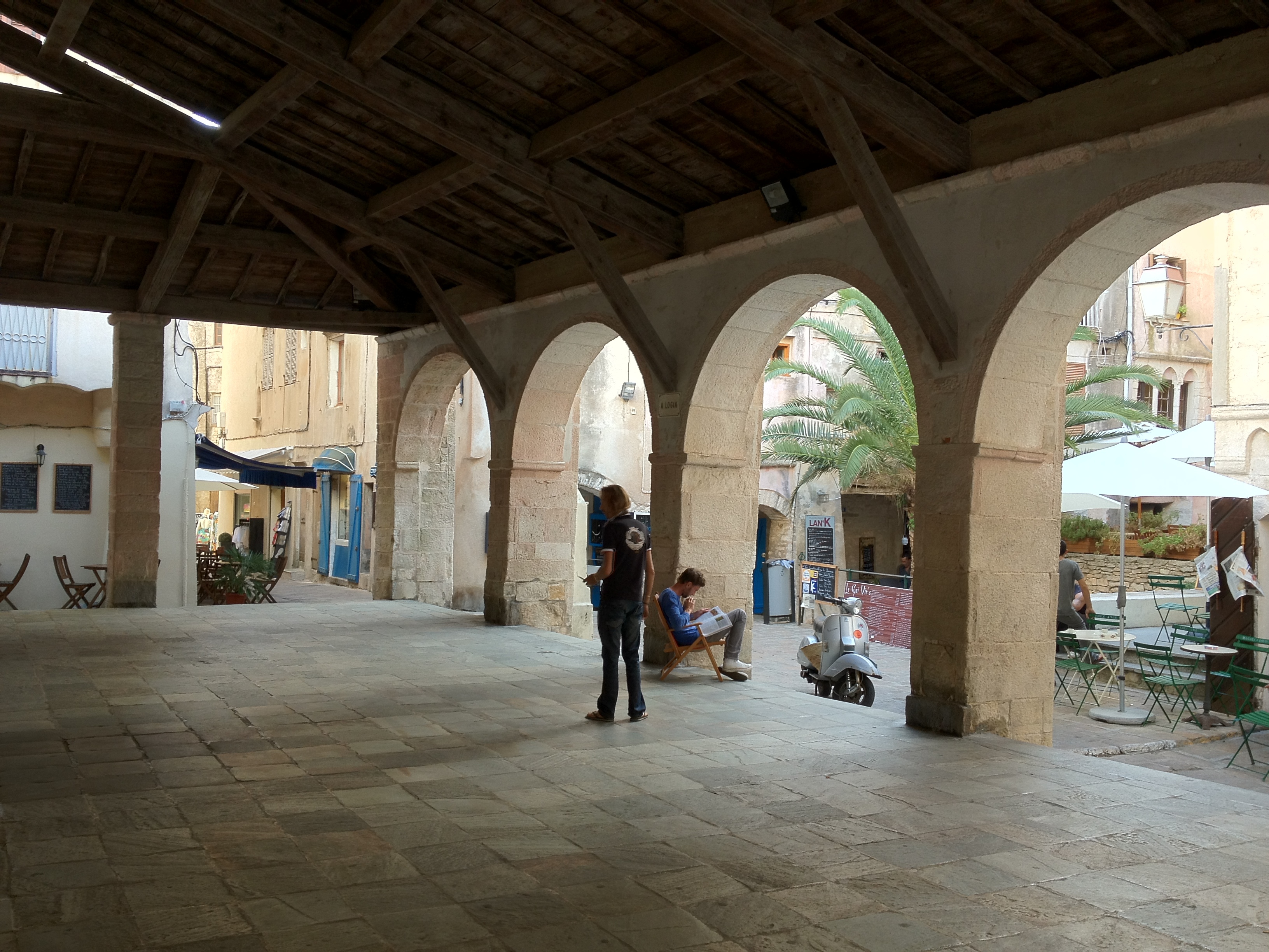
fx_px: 1283
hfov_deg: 52.6
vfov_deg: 40.7
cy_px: 476
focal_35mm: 35
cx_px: 634
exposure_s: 1/30
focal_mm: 4.28
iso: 64
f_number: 2.4
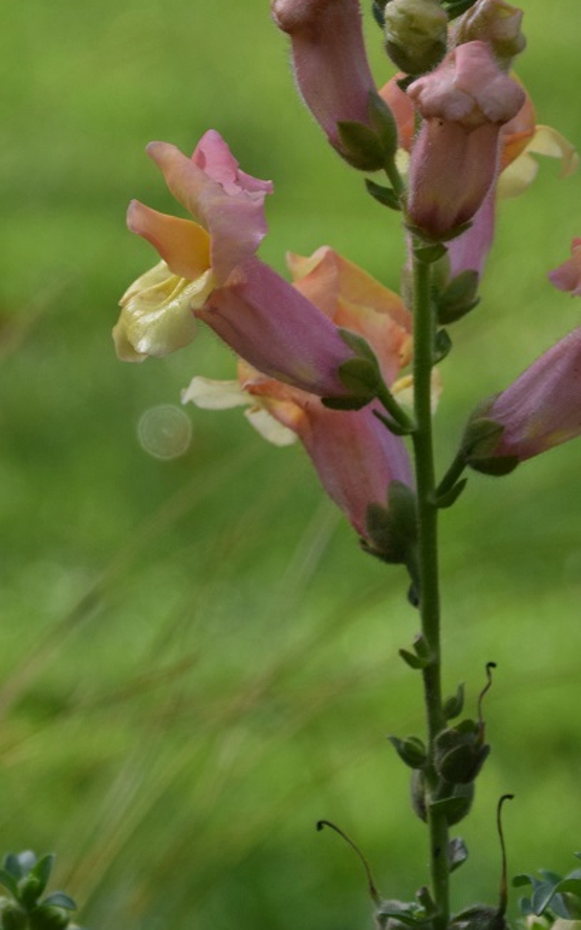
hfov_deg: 4.1
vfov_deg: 6.5
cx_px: 405
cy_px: 500
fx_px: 8163
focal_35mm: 322
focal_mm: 92
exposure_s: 1/250
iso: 400
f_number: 8
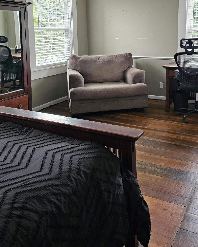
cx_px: 119
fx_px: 264
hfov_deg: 41.0
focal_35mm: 36
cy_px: 60
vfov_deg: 48.2
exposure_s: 1/24
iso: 1250
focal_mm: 6.3
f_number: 1.7
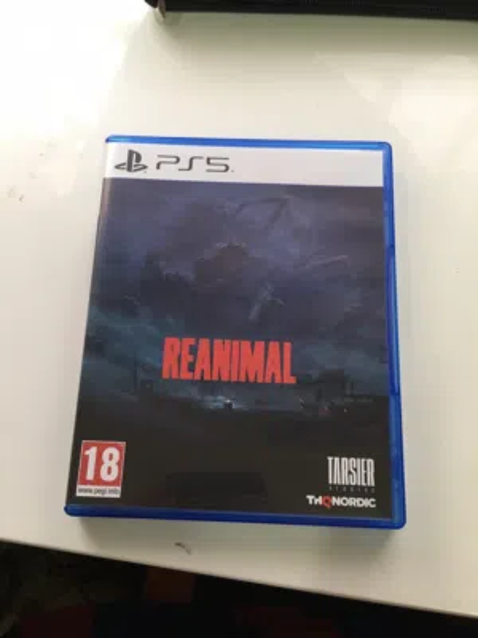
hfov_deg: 48.2
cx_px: 239
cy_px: 319
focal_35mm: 29
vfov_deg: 61.7
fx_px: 534
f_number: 2.2
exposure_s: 1/17
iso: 80
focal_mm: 4.15
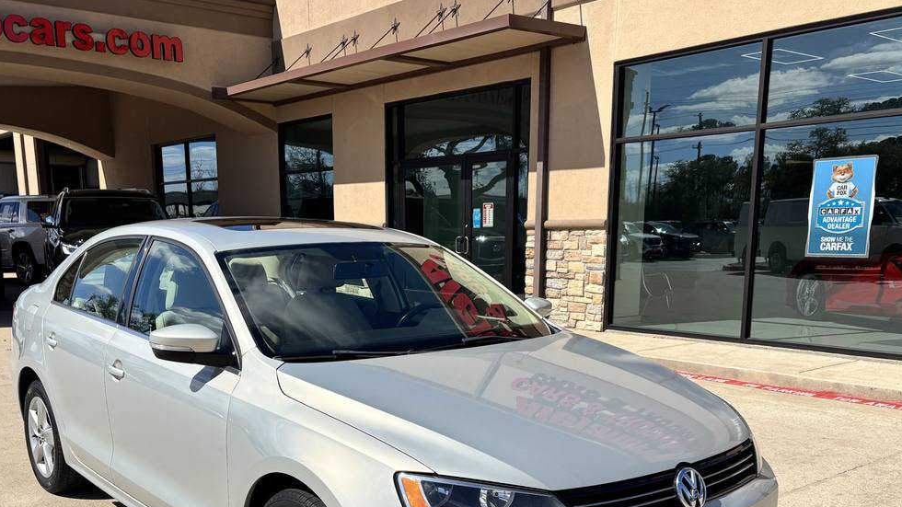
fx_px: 885
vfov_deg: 31.1
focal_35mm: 37
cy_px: 411
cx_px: 424
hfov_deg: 54.0
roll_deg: +0.3
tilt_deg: -11.9
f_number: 1.6
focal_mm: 5.96
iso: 50
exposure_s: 1/4630
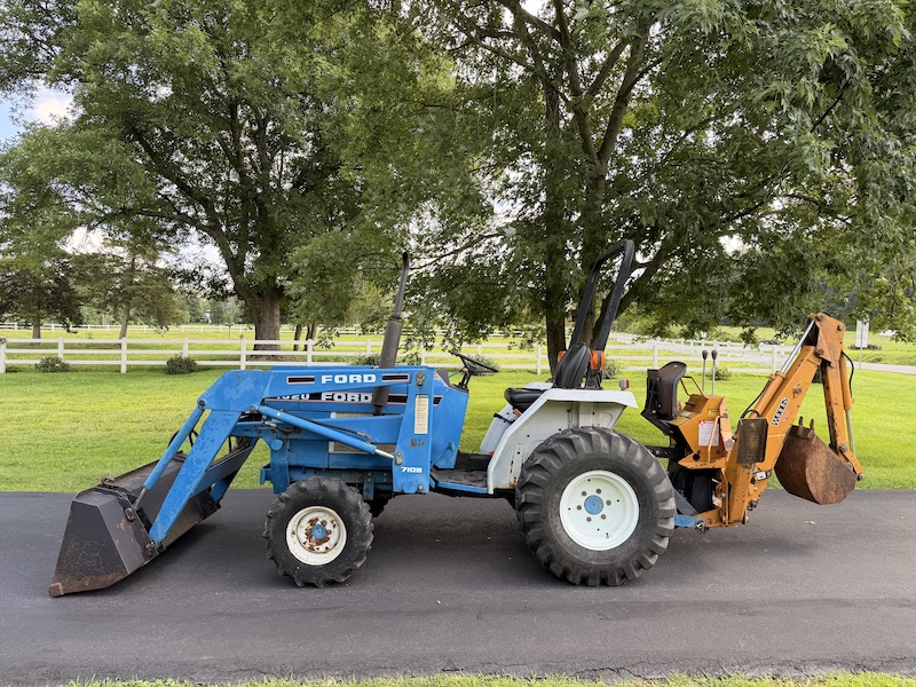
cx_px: 458
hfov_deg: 71.6
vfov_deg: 56.8
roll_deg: +0.1
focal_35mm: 24
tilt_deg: +3.2
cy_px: 344
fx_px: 635
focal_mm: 6.76
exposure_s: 1/494
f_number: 1.78
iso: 80
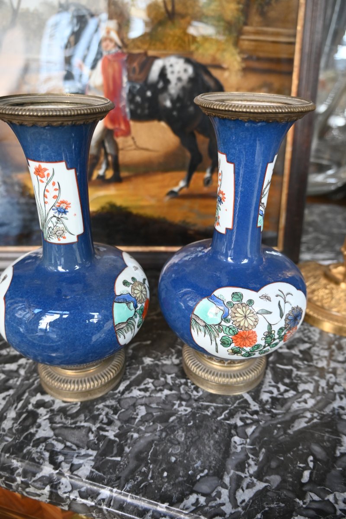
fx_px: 389
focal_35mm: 27
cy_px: 260
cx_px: 173
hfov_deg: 47.9
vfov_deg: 67.4
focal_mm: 18
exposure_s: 1/125
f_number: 3.5
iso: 720
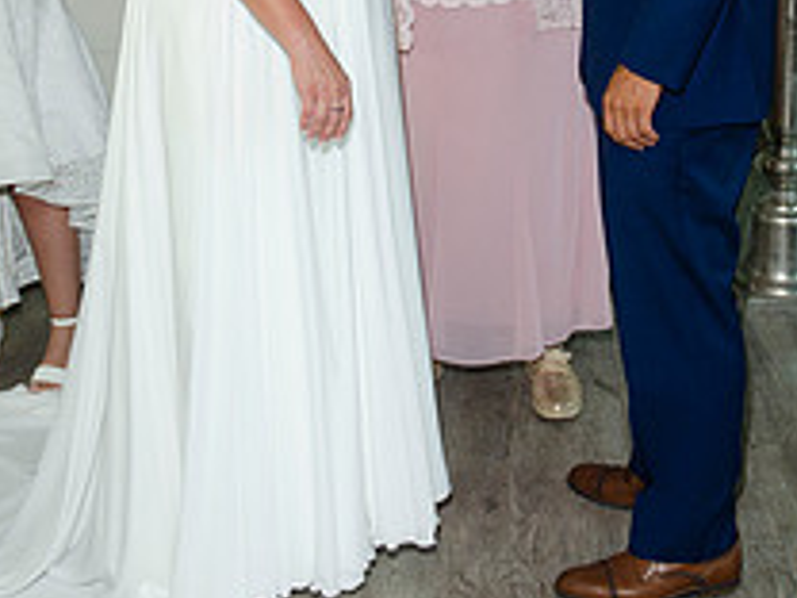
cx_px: 433
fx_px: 1934
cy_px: -34
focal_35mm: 84
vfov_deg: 17.1
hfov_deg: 23.3
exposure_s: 1/125
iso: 400
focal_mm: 27
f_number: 5.6
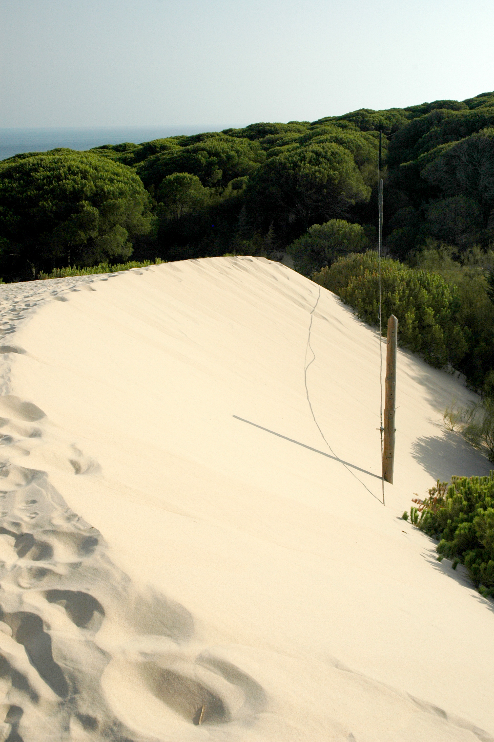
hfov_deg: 35.4
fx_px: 773
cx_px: 247
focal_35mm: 38
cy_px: 371
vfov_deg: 51.3
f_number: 10
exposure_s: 1/250
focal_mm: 25
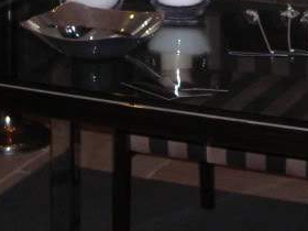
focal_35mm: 139
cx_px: 295
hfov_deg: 14.0
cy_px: -147
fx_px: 1237
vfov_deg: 10.2
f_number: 3.2
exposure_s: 1/60.1
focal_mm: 6.3
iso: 158
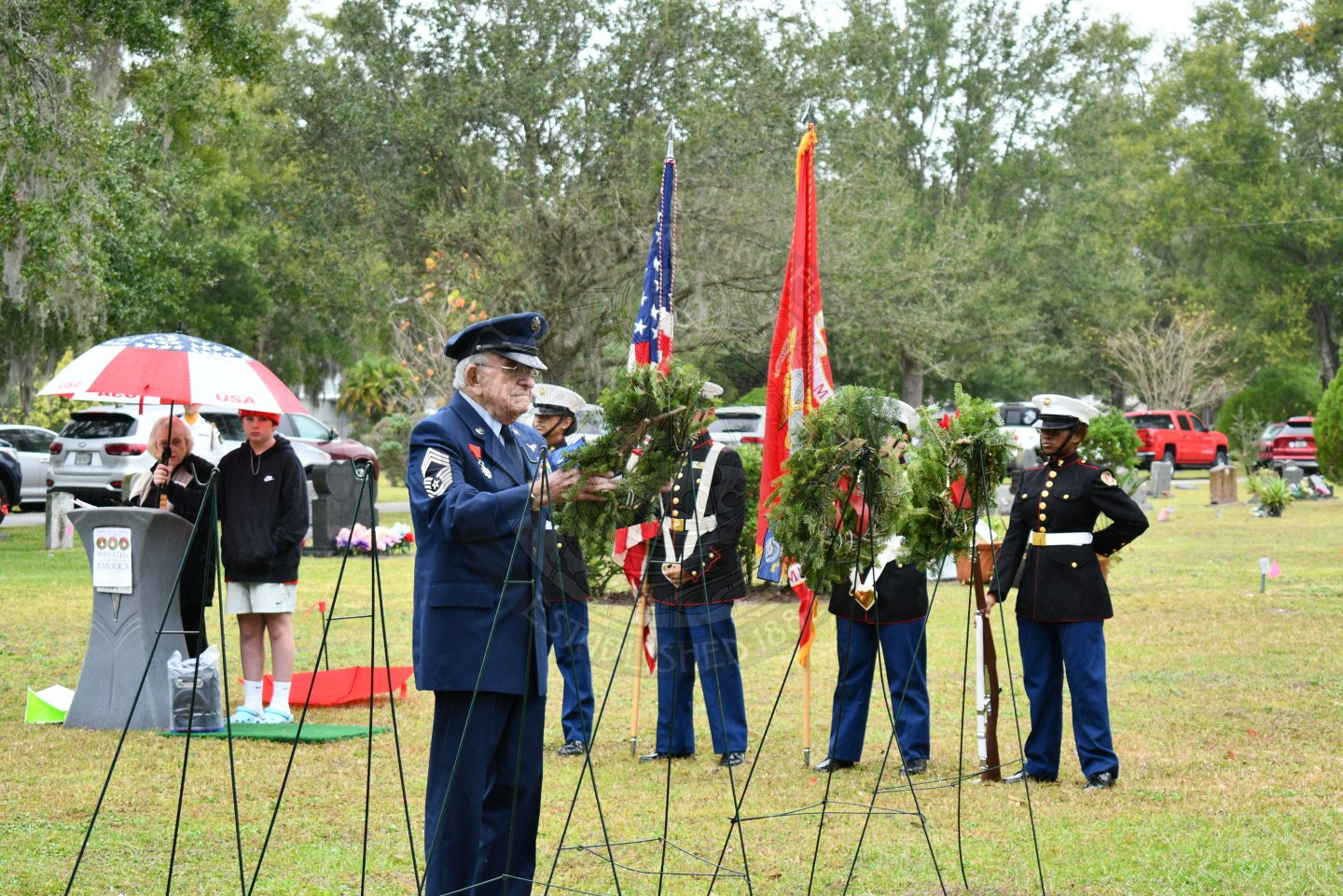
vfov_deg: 16.7
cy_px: 448
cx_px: 672
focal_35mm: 82
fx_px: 3059
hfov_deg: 24.8
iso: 250
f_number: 5.6
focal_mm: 55
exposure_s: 1/60
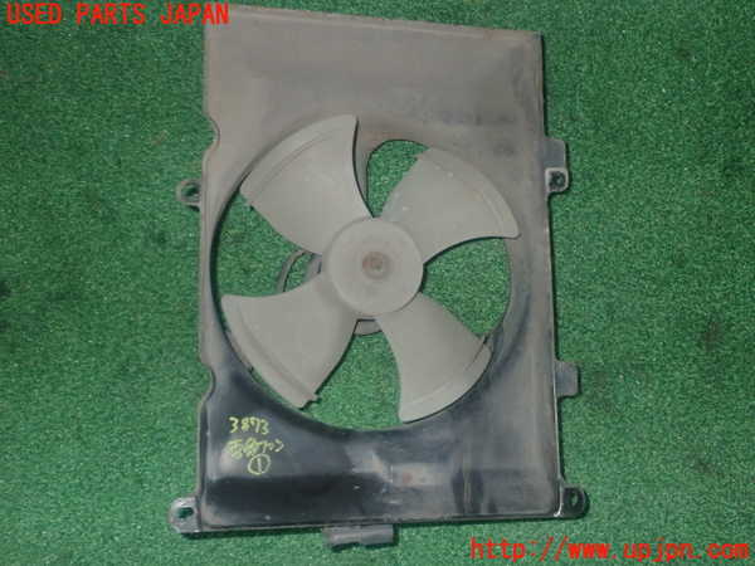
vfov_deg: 35.1
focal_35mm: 41
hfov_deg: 45.8
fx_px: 894
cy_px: 283
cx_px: 378
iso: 800
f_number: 8
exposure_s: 1/40
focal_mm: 7.31
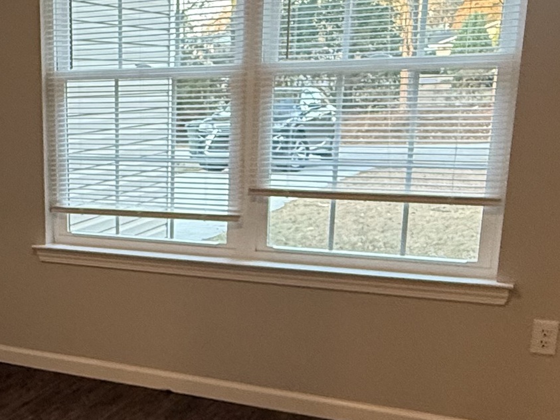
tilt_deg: -14.3
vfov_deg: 28.3
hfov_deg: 35.4
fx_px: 825
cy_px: 294
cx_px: 58
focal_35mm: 51
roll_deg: +2.1
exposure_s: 1/120
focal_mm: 2.22
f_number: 2.2
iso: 400
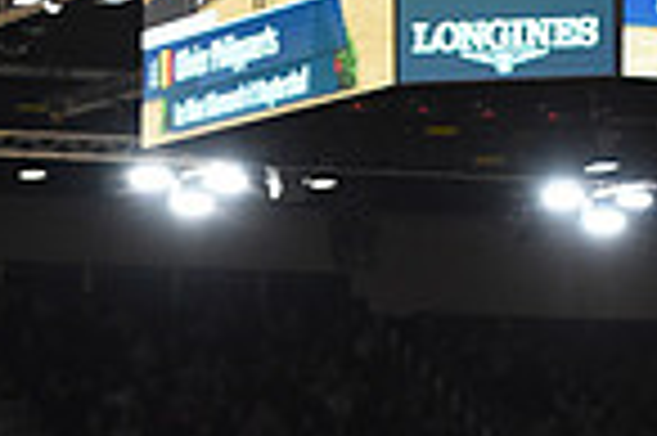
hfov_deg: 5.9
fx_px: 6216
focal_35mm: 341
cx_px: 1242
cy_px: 584
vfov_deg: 4.0
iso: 5000
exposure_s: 1/800
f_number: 3.5
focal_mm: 86
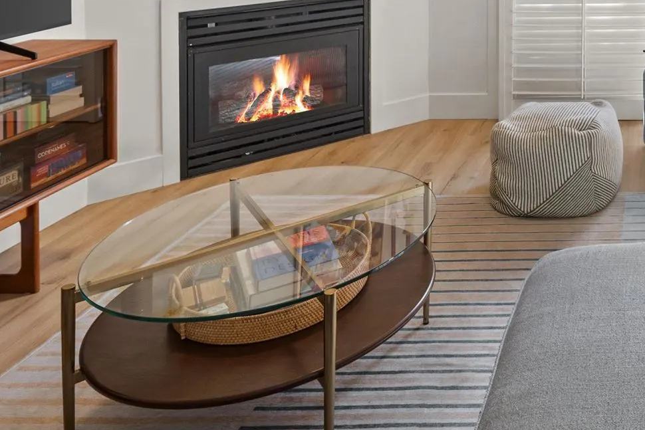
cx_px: 660
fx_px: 681
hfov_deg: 42.9
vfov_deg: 29.2
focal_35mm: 38
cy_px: -111
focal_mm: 12
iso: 400
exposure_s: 1/13
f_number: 7.1
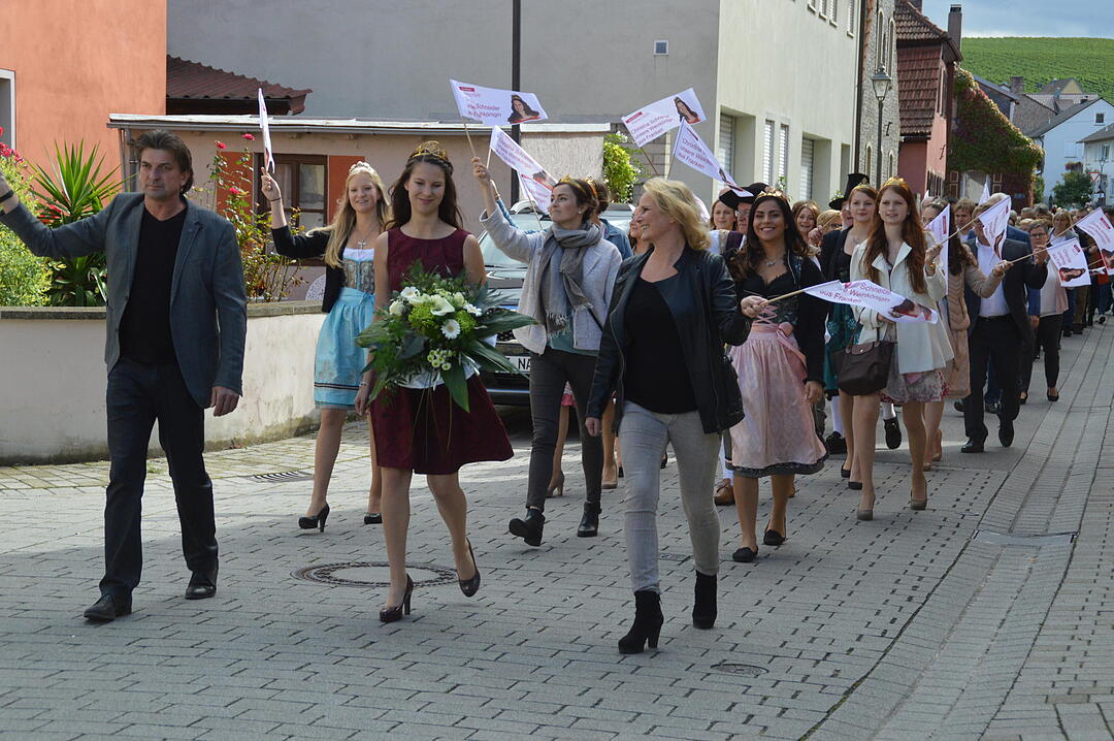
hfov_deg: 24.2
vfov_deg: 16.2
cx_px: 557
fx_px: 2597
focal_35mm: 84
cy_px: 370
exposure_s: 1/1000
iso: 800
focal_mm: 56
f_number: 8
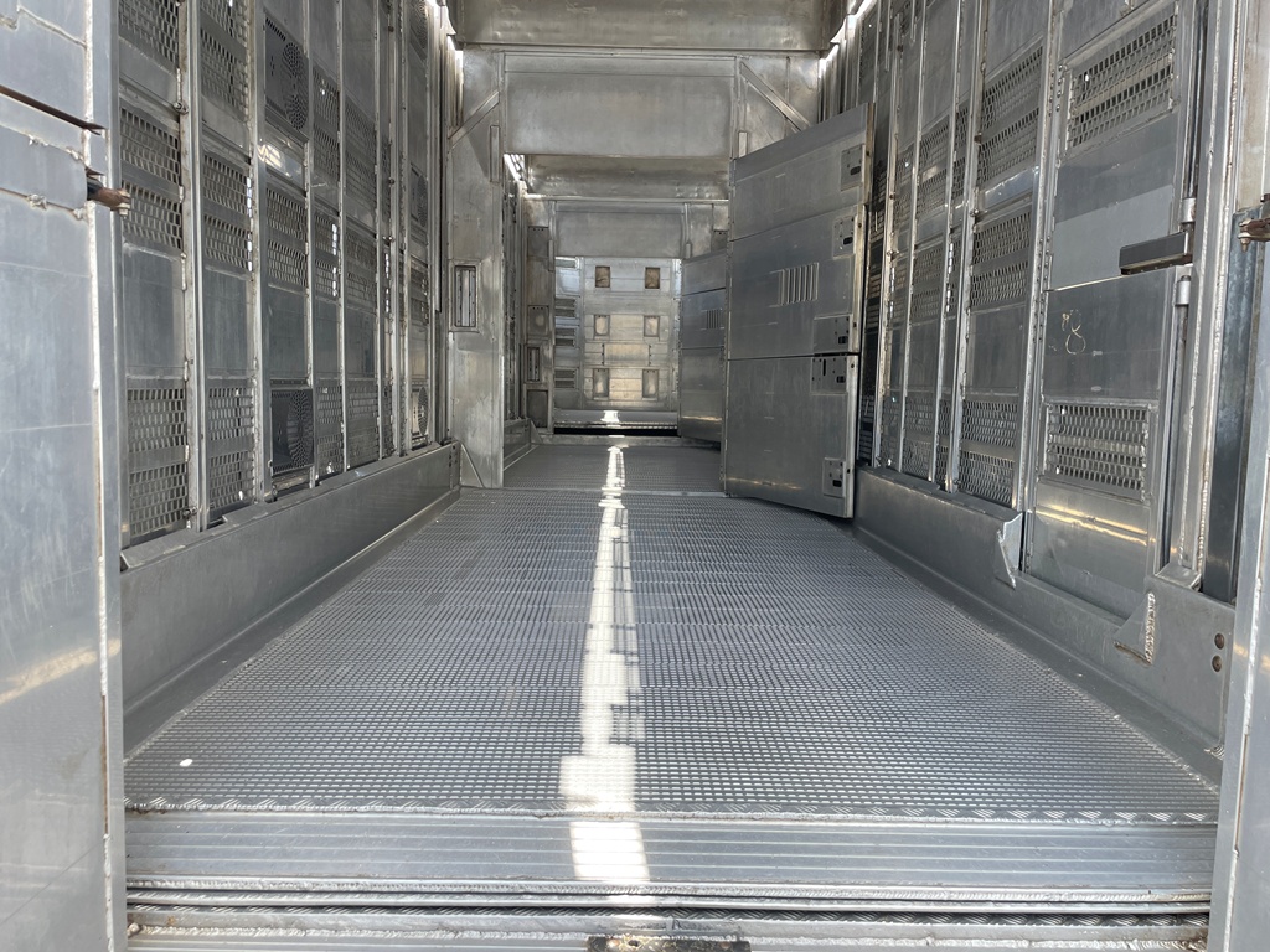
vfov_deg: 53.1
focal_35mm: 26
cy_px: 476
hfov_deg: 67.3
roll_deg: +0.2
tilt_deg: -2.2
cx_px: 635
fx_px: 954
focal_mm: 4.2
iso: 32
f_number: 1.6
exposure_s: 1/350
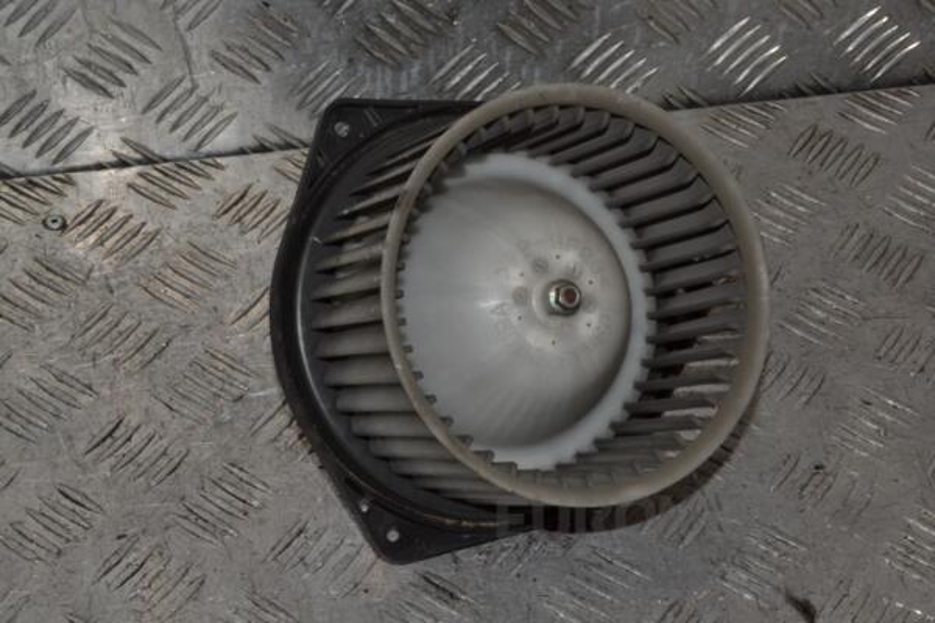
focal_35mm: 87
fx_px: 2259
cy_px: 312
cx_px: 468
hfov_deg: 23.4
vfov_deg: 15.7
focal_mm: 58
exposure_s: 1/60
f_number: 32
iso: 800
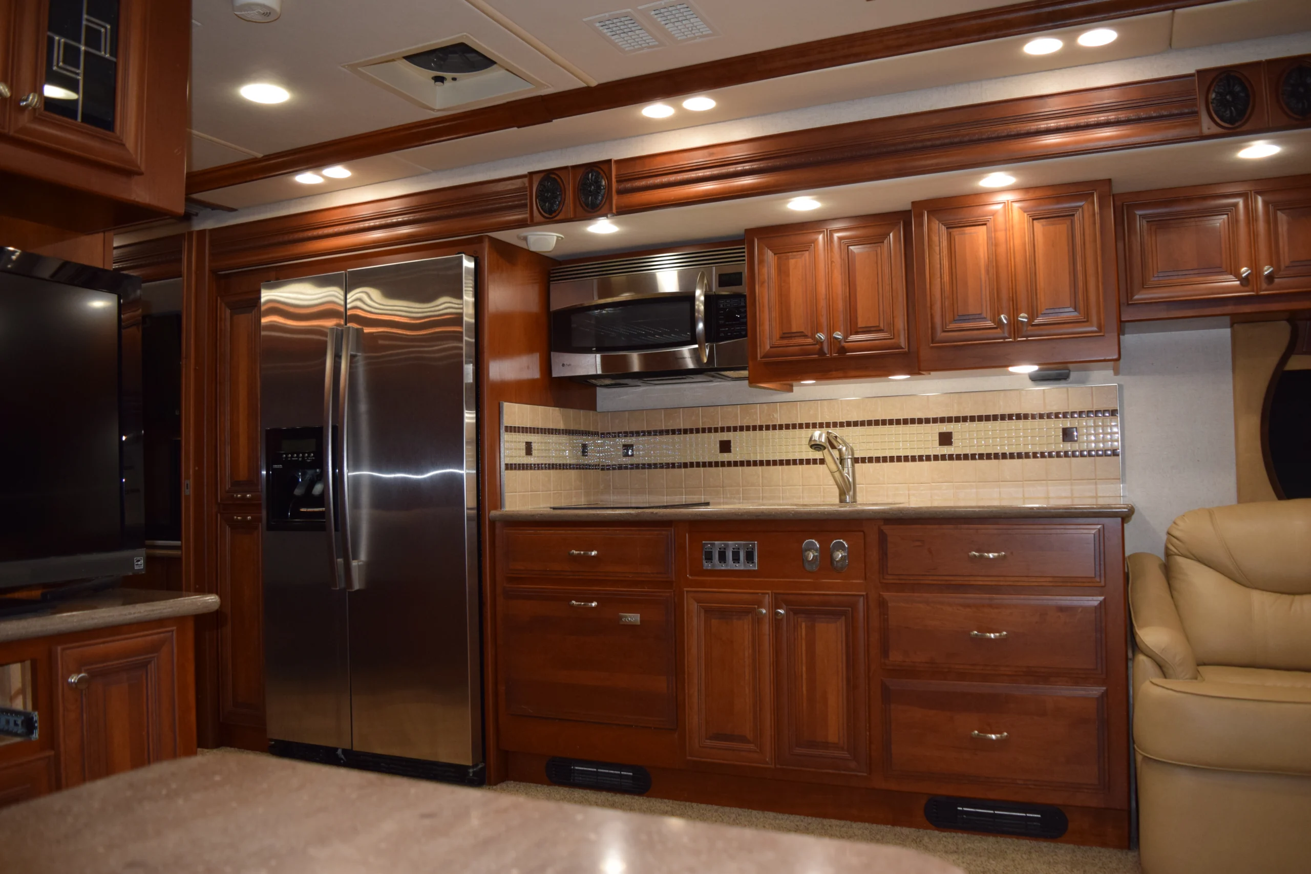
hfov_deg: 67.4
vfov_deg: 47.9
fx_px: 983
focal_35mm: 27
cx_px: 656
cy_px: 437
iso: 800
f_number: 4
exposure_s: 1/60
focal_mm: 18
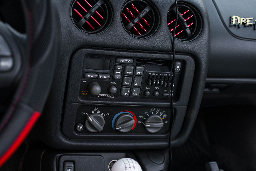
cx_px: 128
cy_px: 86
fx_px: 391
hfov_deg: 36.2
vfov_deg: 24.6
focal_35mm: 55
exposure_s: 1/400
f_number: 4.5
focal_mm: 55
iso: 1000
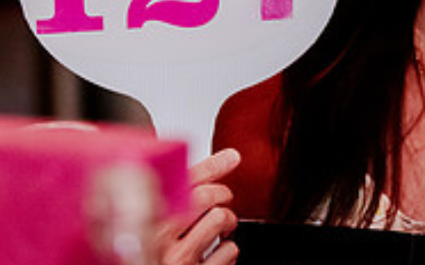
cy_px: -137
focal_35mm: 352
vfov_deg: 3.7
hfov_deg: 6.0
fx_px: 4075
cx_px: 379
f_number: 2.8
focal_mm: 95
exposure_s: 1/160
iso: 5000
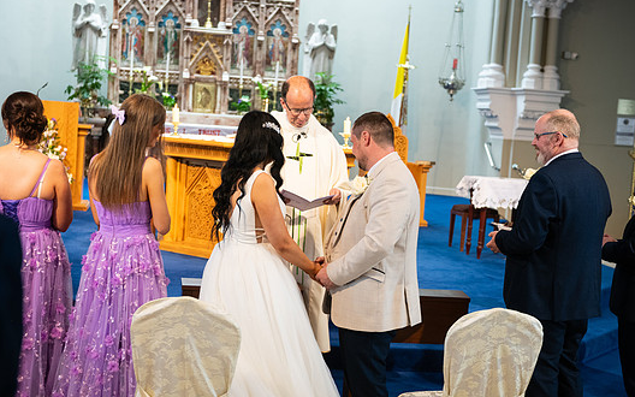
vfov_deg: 23.1
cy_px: 197
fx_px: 969
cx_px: 302
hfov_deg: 36.3
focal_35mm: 56
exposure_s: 1/160
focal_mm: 50
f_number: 3.5
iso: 800
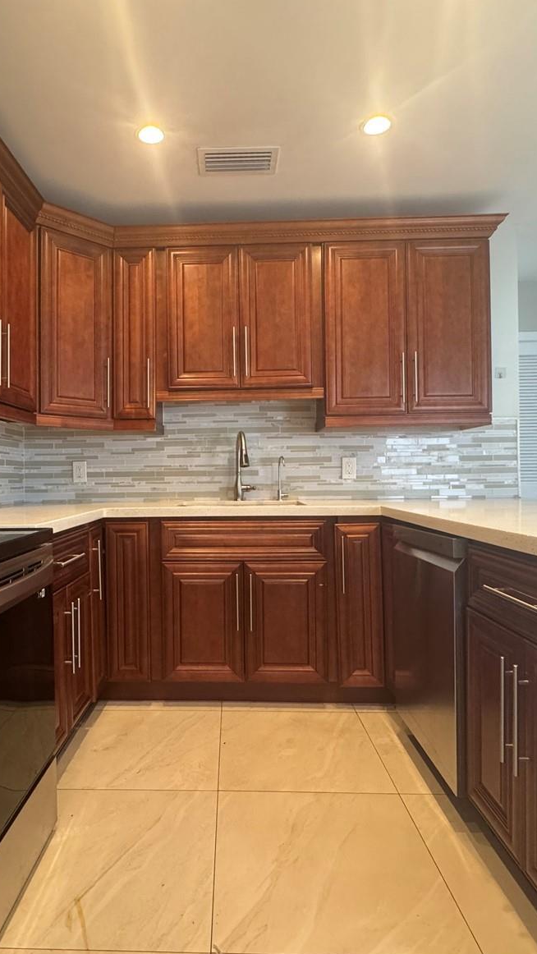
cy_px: 473
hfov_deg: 53.2
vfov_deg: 83.8
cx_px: 212
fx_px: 531
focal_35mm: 21
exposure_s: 1/60
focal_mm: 2.22
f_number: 2.2
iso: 250
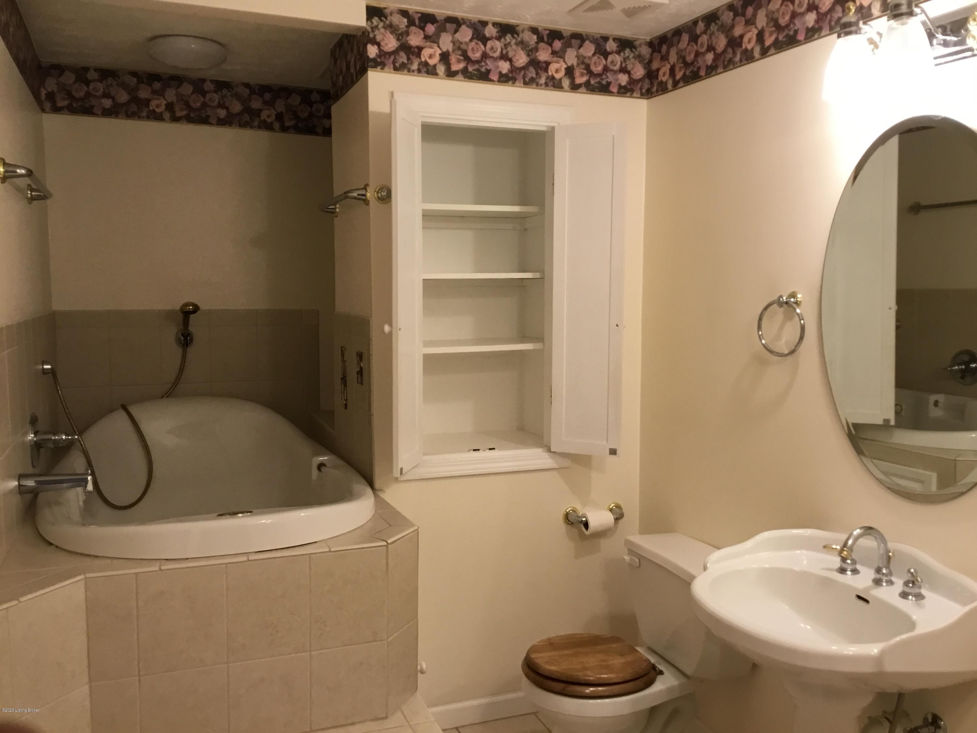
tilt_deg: -6.1
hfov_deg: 58.4
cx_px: 488
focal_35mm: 31
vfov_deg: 45.4
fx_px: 875
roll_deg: -0.9
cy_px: 366
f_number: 2.4
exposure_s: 1/30
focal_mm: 3.3
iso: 64
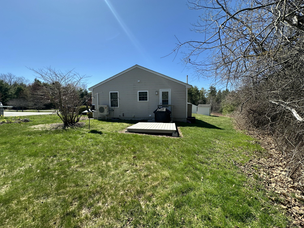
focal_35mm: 14
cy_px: 114
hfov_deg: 102.1
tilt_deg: -2.9
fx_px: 123
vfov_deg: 85.7
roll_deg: +0.5
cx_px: 152
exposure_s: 1/940
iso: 40
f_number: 2.2
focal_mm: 2.22
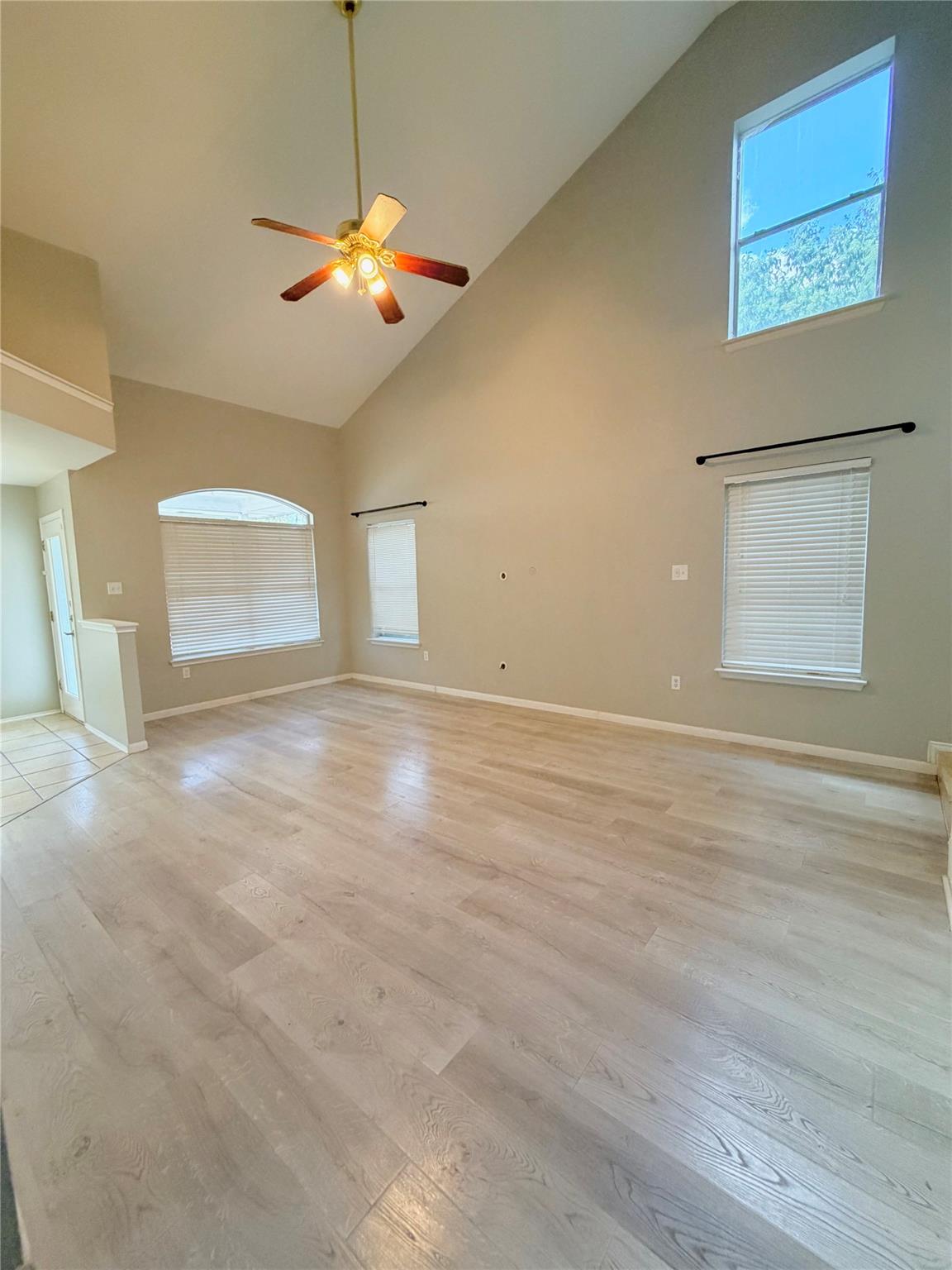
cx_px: 476
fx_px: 513
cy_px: 635
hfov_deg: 85.7
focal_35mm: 14
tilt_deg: -4.4
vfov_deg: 102.1
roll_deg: +1.8
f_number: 2.2
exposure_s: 1/60
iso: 320
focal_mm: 2.22
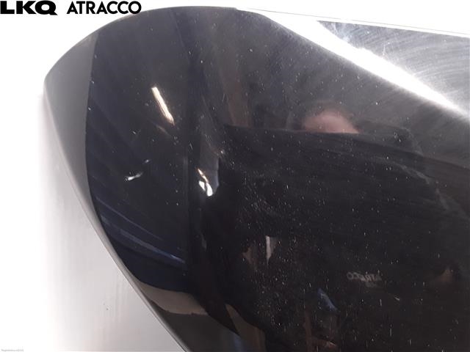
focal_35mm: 28
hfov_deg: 63.4
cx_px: 235
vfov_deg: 49.7
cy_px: 176
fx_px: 380
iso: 100
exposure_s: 1/20
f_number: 1.9
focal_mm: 2.91
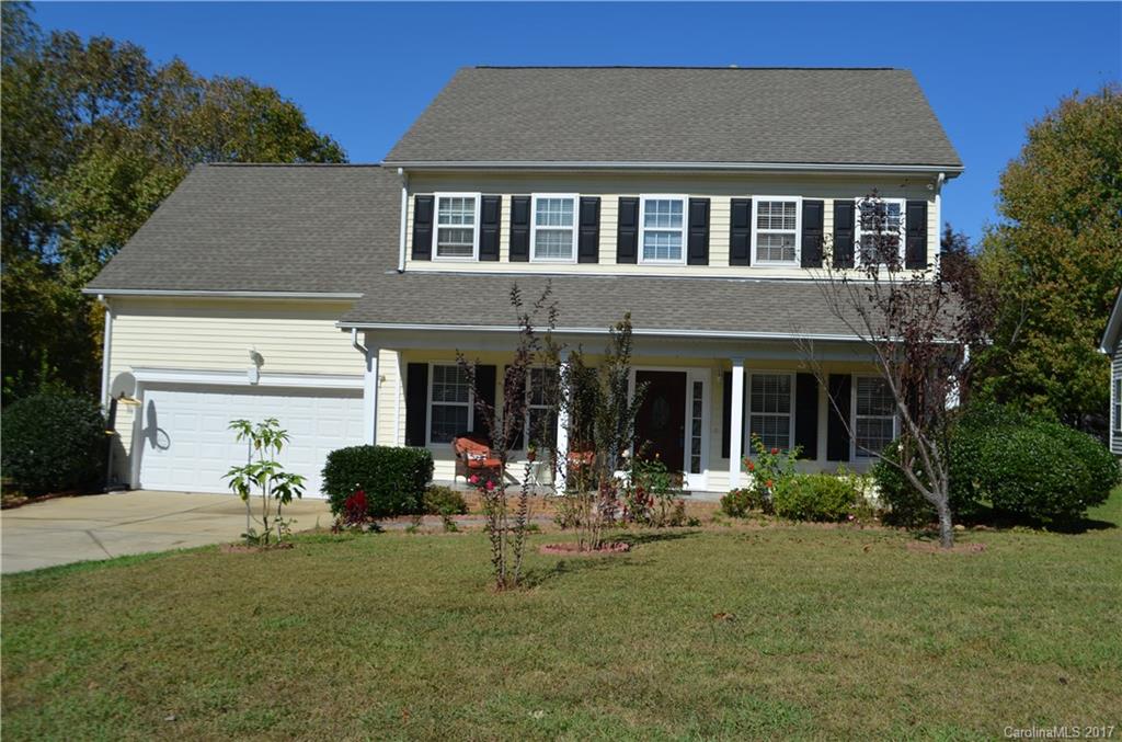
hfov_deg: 57.3
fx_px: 1026
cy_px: 371
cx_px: 561
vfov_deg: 39.8
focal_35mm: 33
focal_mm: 22
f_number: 9
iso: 100
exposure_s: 1/320
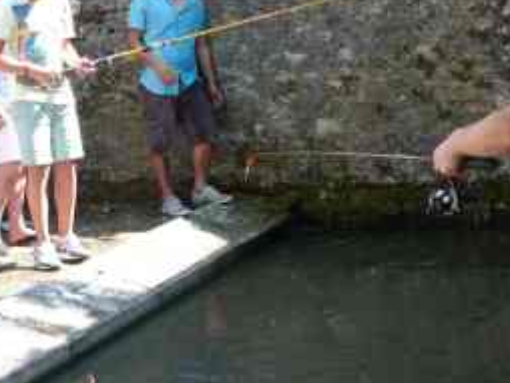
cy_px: 173
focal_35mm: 95
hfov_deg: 20.6
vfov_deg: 15.6
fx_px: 1401
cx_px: 225
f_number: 3.3
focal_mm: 12.4
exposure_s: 1/400
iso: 400
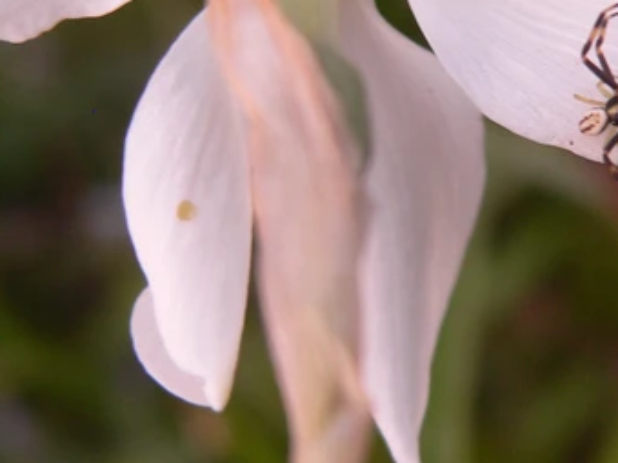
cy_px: 171
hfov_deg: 13.7
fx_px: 2553
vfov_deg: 10.4
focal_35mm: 143
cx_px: 489
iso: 100
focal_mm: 12.7
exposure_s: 1/100
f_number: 3.7
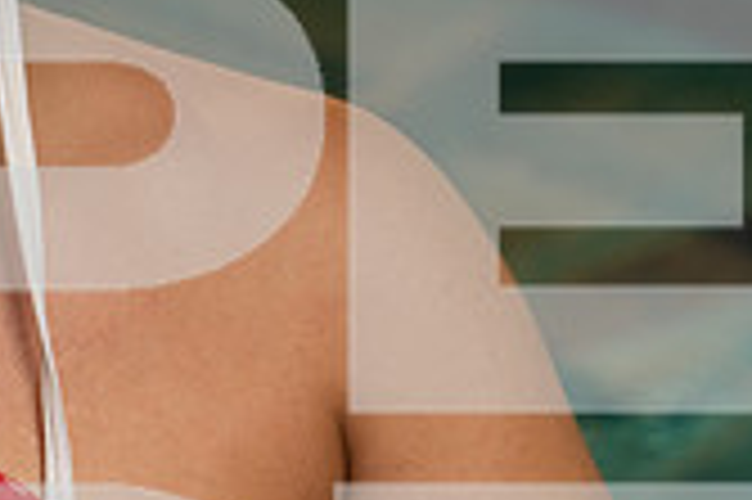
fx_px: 4215
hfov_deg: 10.0
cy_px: 178
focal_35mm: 202
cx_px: -279
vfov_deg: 6.8
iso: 500
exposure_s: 1/250
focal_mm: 58
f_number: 4
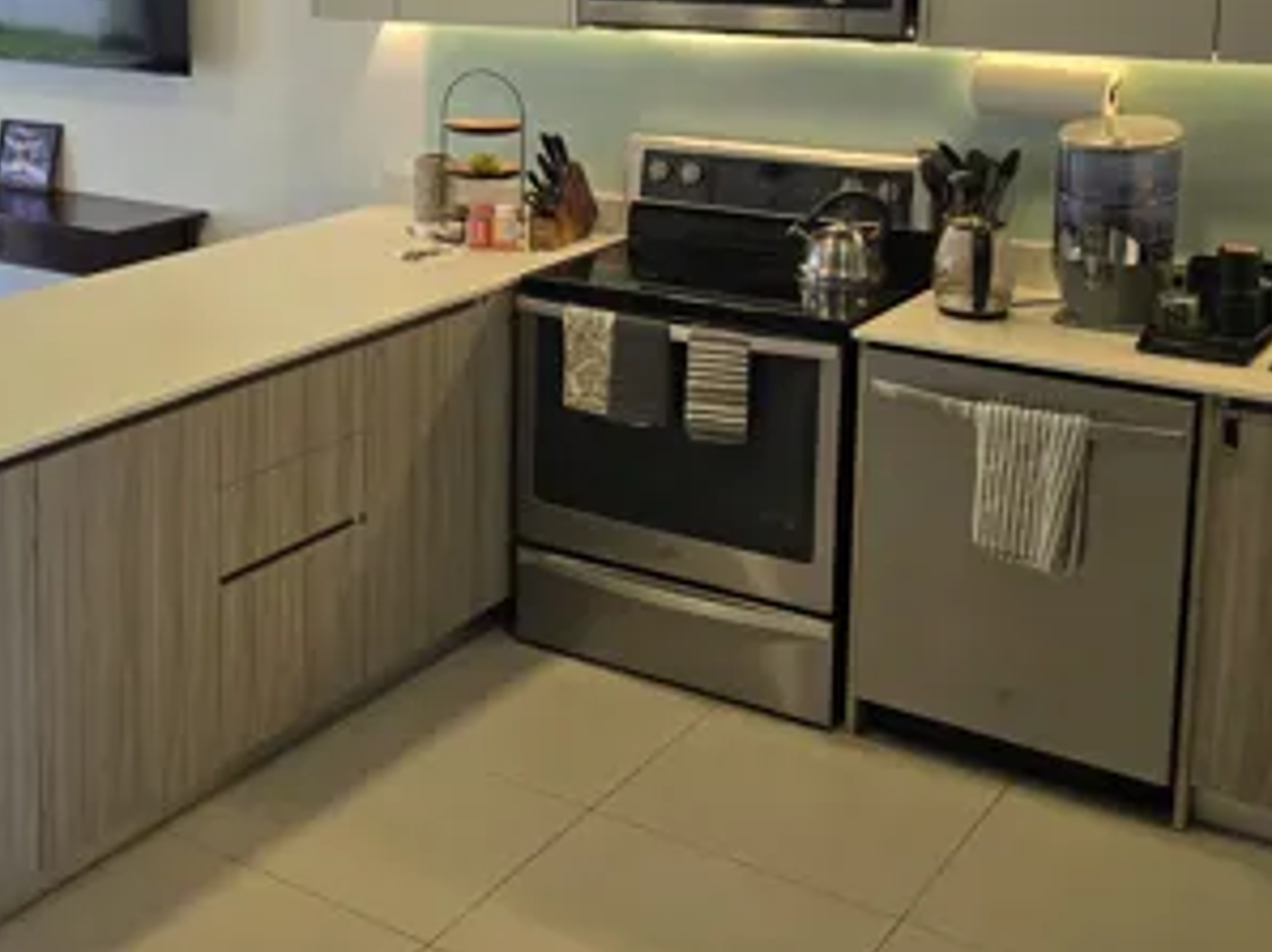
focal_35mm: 49
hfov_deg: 36.7
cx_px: 152
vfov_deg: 28.8
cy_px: 162
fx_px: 1799
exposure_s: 1/180
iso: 160
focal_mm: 6.3
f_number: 1.7
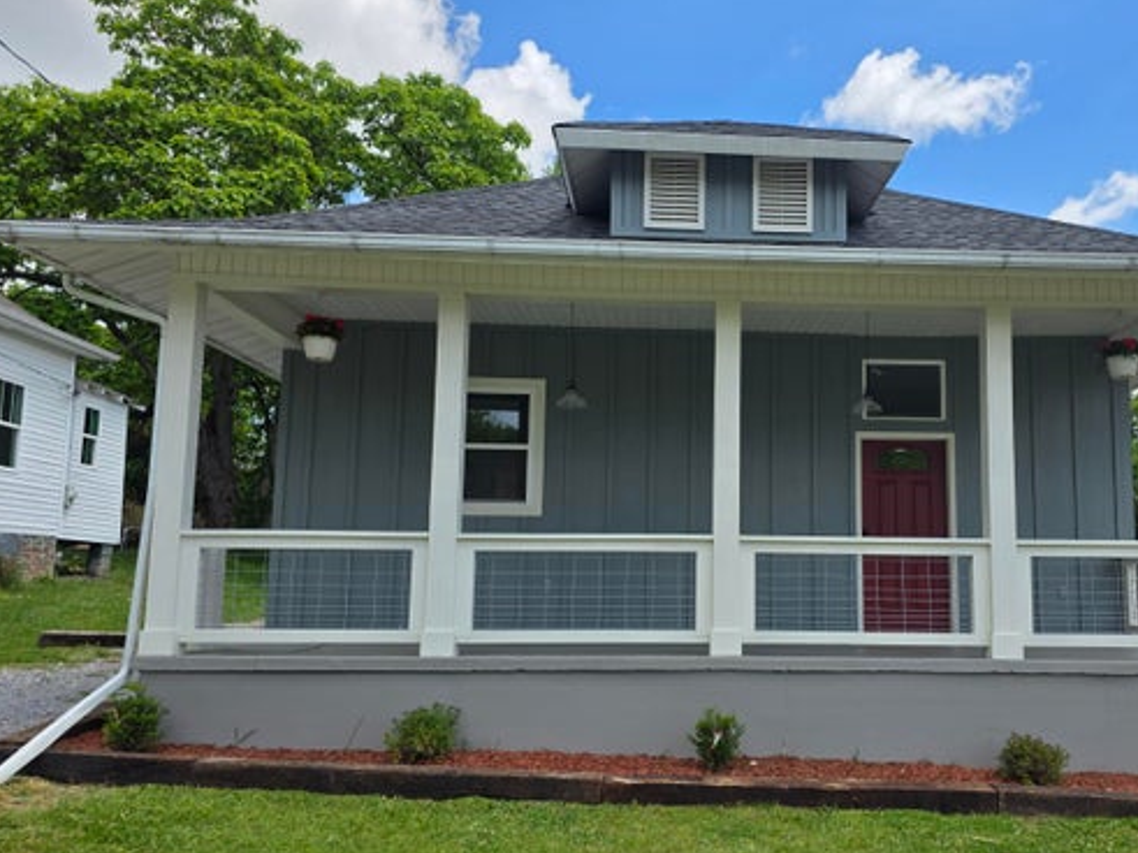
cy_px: 468
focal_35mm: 30
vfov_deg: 46.7
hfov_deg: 59.2
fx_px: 986
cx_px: 714
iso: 80
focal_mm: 6.3
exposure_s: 1/5296
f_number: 1.7
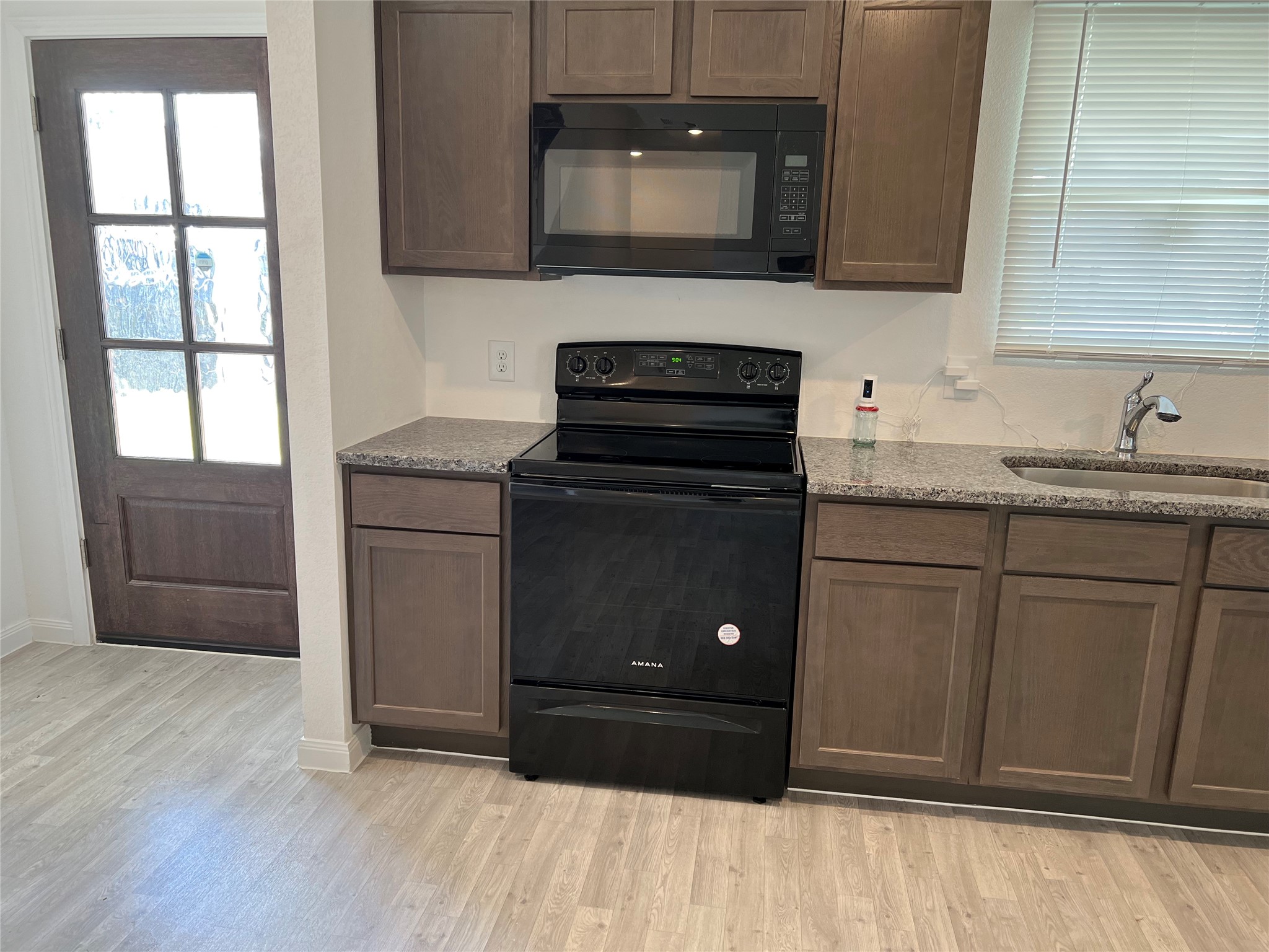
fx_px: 953
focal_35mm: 26
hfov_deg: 67.3
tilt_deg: -15.1
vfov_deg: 53.1
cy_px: 476
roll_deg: -1.7
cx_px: 634
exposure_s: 1/120
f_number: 1.5
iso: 100
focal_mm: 5.7
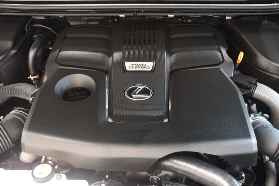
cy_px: 93
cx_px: 140
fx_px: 279
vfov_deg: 36.8
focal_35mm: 36
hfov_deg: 53.2
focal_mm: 24
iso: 12800
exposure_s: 1/30
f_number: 3.8
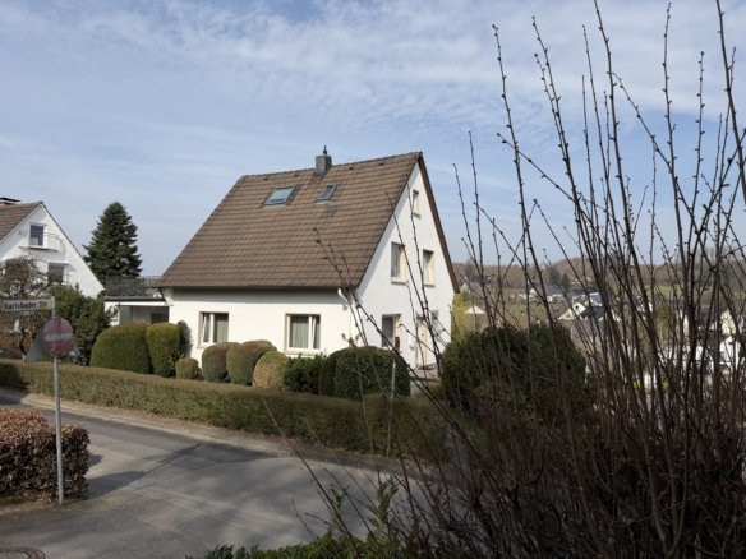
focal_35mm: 24
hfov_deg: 71.6
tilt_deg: +1.9
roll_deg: -0.7
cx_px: 373
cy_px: 280
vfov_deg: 56.8
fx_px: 517
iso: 80
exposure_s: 1/6173
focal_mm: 6.76
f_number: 1.78
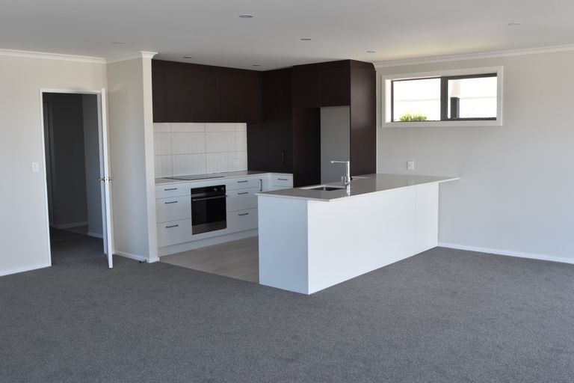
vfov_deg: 40.0
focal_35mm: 33
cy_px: 192
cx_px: 287
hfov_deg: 57.2
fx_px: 526
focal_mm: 22
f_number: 6.3
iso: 400
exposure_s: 1/160
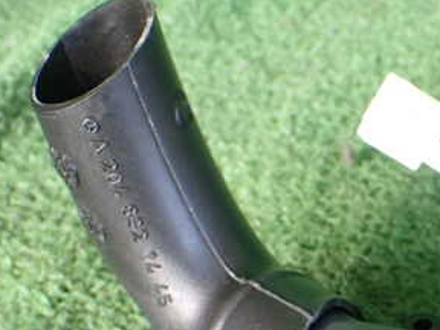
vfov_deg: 14.1
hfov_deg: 18.4
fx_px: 1322
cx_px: 438
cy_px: 306
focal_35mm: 104
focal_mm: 9.01
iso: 800
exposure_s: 1/100
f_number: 3.2
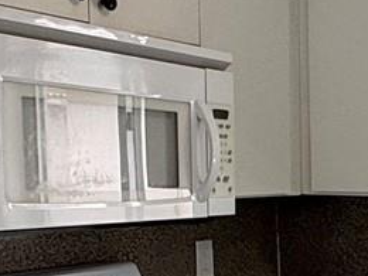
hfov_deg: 20.3
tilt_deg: -7.0
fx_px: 914
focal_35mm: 86
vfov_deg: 16.8
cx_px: 514
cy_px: 275
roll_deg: -0.7
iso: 64
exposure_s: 1/166
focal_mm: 2.22
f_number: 2.2
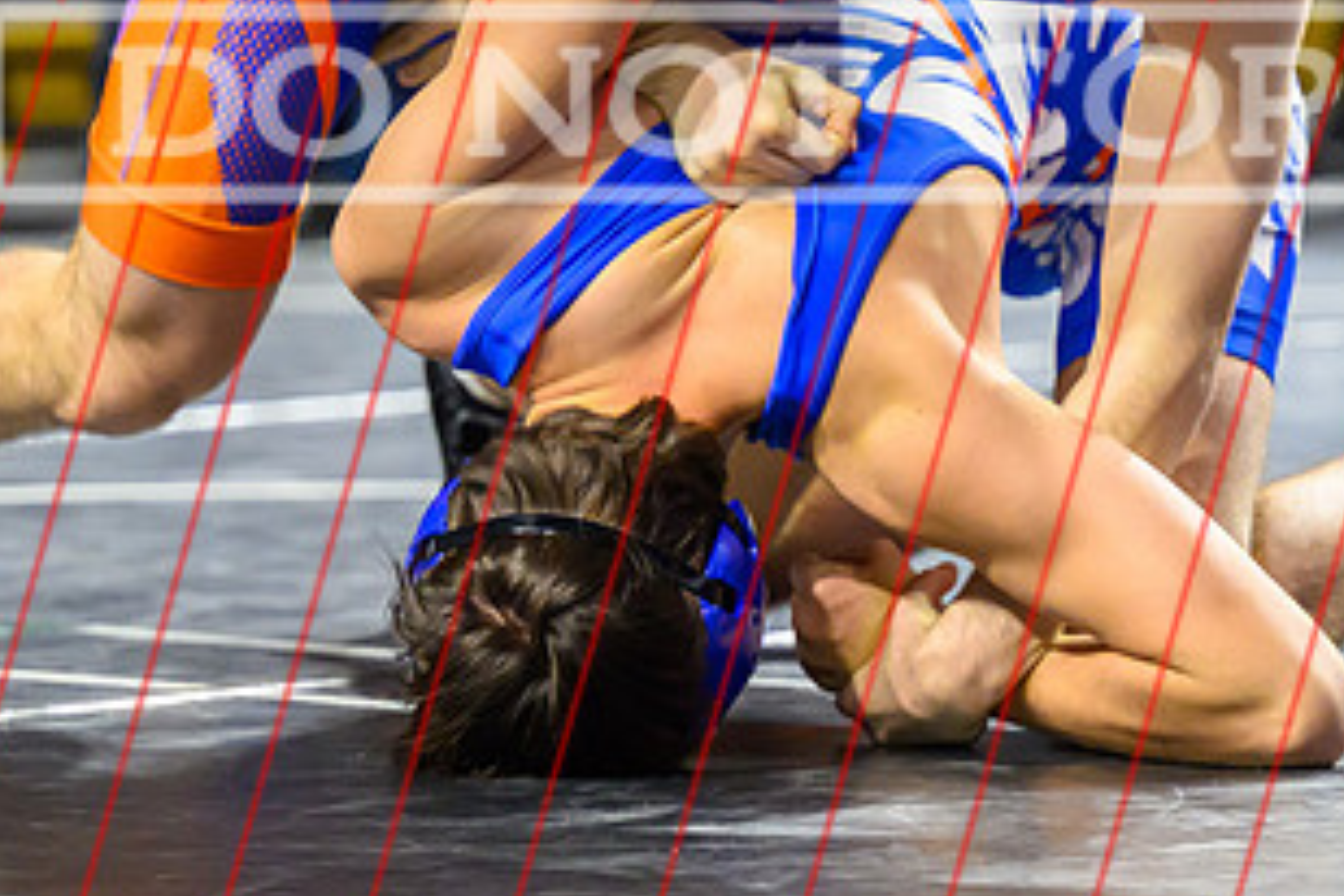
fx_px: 10602
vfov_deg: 4.8
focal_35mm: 284
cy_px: 323
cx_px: 1077
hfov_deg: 7.2
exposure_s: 1/800
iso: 4000
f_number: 2.8
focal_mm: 115
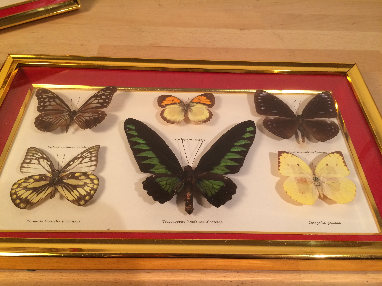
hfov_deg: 61.7
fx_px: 320
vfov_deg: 48.2
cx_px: 191
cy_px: 143
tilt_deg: -50.2
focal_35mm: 29
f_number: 2.2
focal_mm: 4.15
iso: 64
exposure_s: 1/33
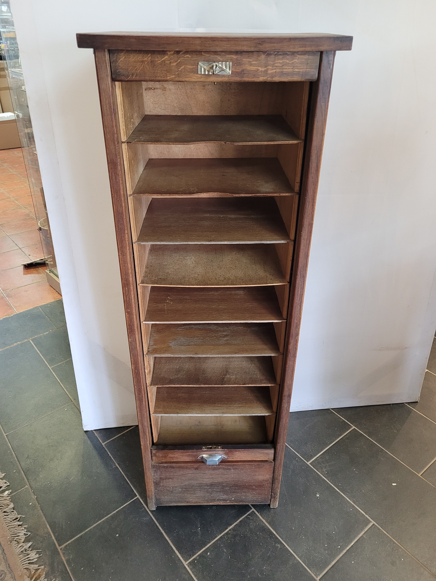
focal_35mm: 26
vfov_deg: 67.3
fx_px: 437
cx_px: 218
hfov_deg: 53.1
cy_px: 290
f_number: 1.8
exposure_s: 1/50
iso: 500
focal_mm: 5.4
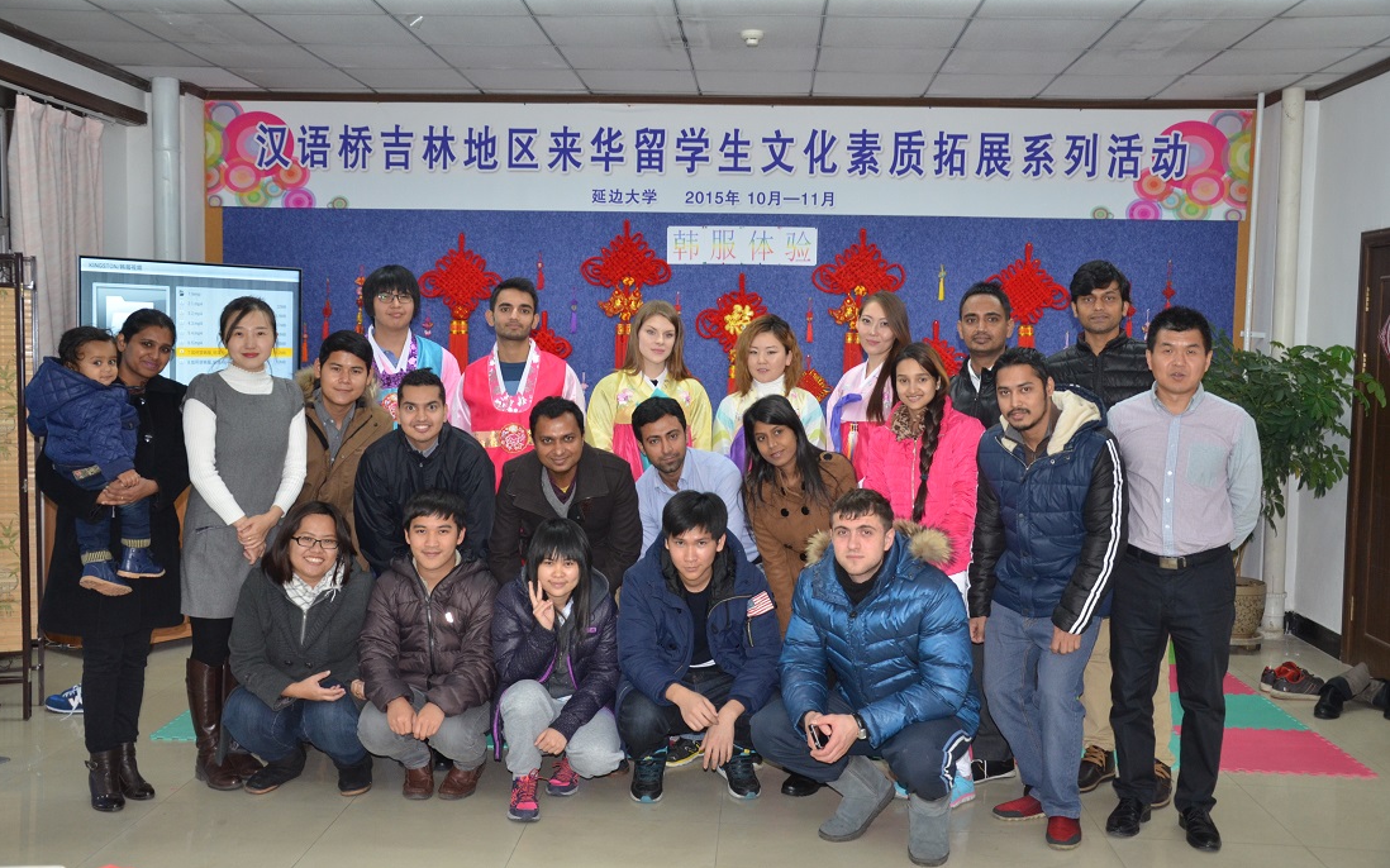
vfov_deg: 34.4
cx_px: 689
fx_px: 1401
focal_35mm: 37
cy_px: 406
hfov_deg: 52.8
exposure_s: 1/60
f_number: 3.8
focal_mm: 24
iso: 800
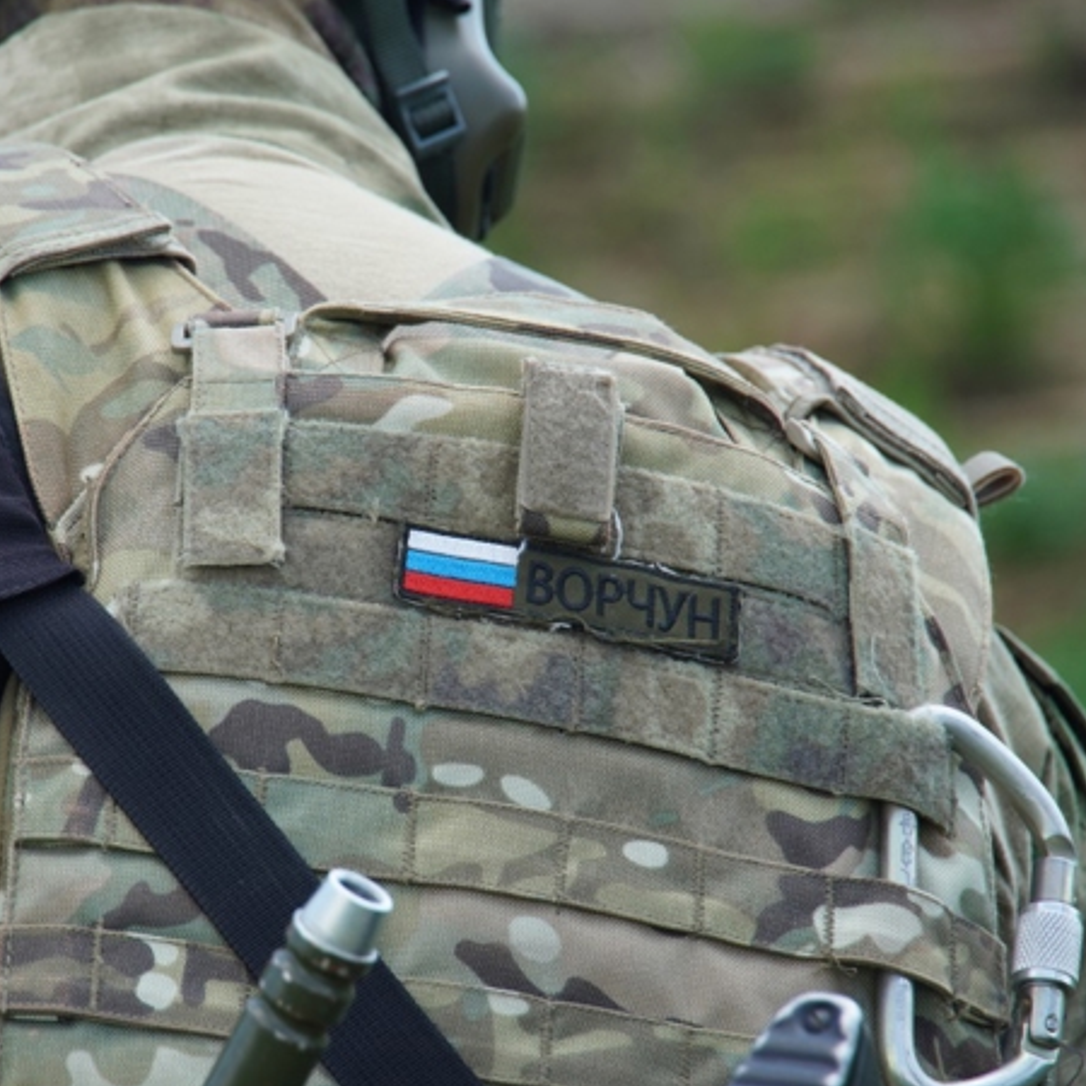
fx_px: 10176
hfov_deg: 6.1
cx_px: 404
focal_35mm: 287
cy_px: 589
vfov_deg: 6.1
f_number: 5.6
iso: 160
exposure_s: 1/250
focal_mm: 135
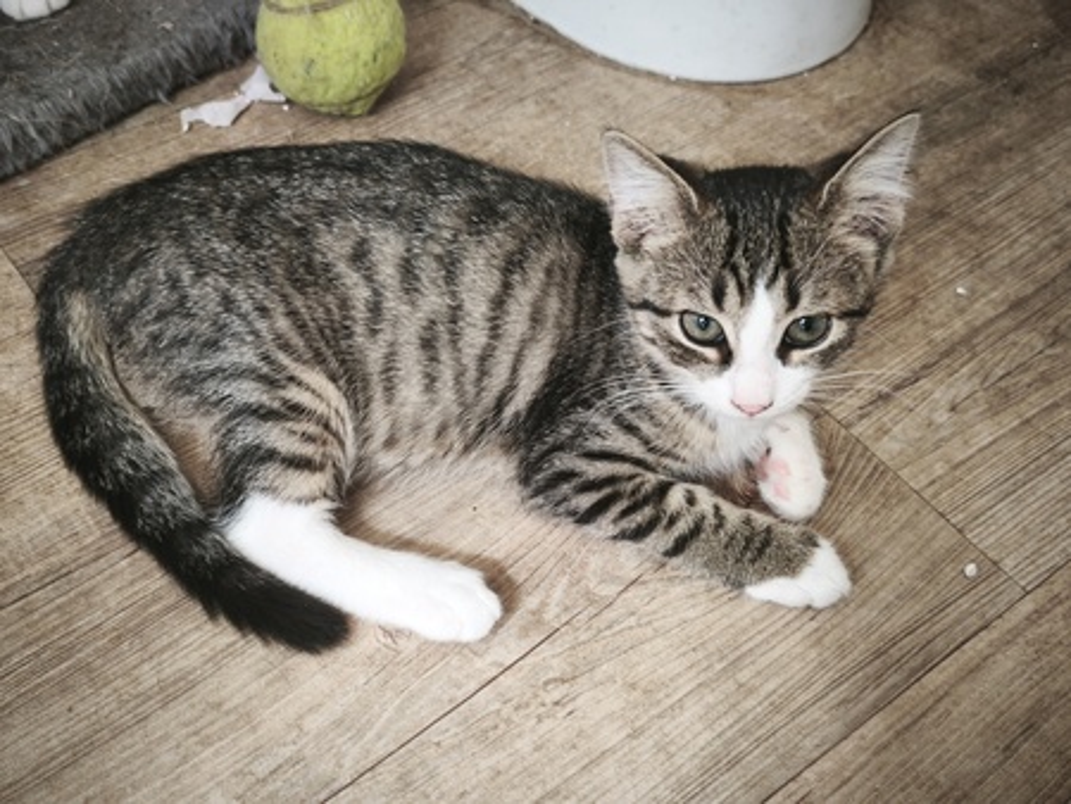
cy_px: 402
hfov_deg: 46.8
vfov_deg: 36.0
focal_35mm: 40
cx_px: 536
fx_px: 1238
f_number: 1.7
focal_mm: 5.35
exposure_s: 1/50
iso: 250
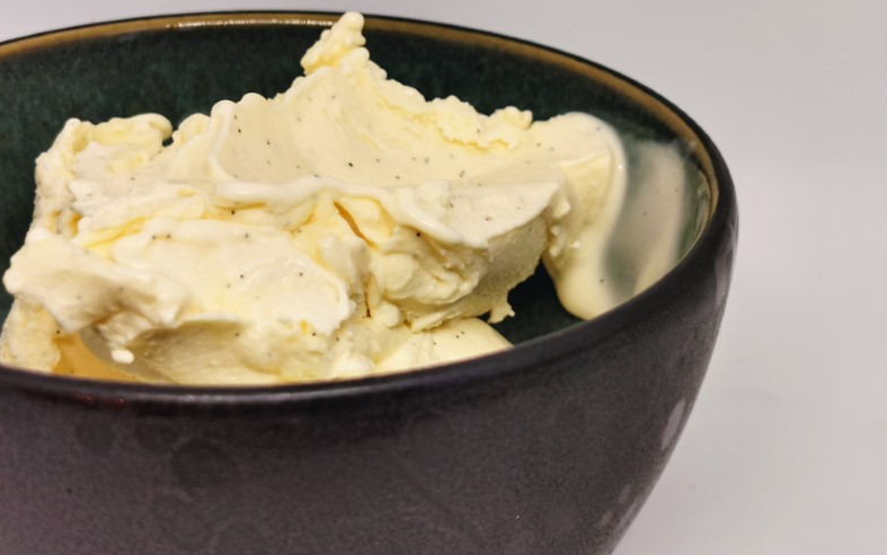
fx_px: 1668
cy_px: 254
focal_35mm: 69
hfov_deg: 29.8
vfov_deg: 18.9
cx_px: 443
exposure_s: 1/120
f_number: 1.6
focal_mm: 5.56
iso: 125
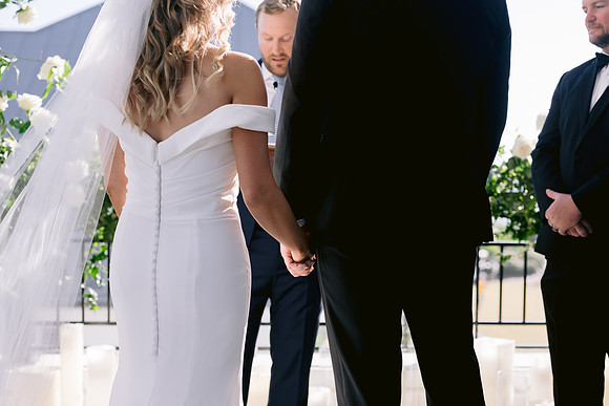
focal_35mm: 55
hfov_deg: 36.2
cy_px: 205
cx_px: 318
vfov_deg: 24.6
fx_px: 932
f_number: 2.8
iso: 200
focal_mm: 50
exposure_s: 1/1600
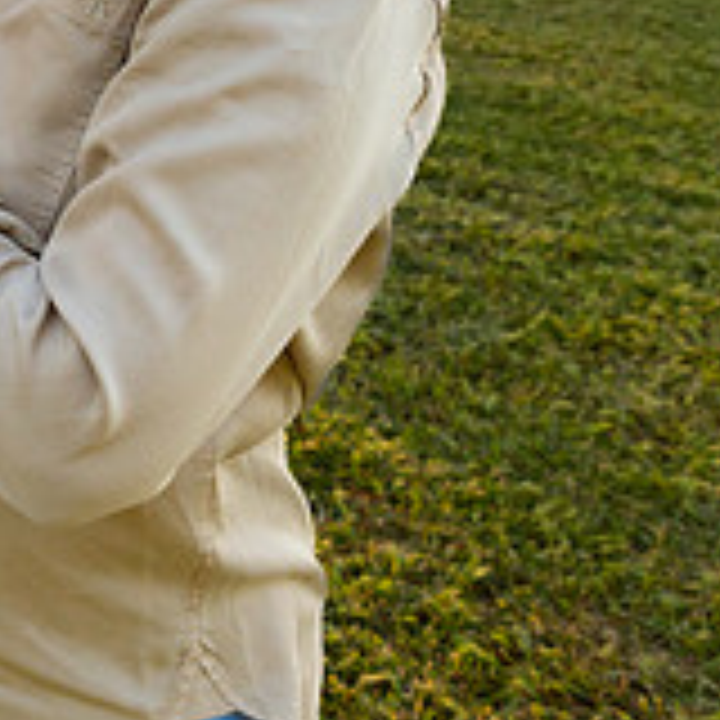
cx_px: -392
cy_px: -16
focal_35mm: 74
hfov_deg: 19.9
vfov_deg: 22.4
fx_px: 1741
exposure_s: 1/320
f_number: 5.6
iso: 200
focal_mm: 24
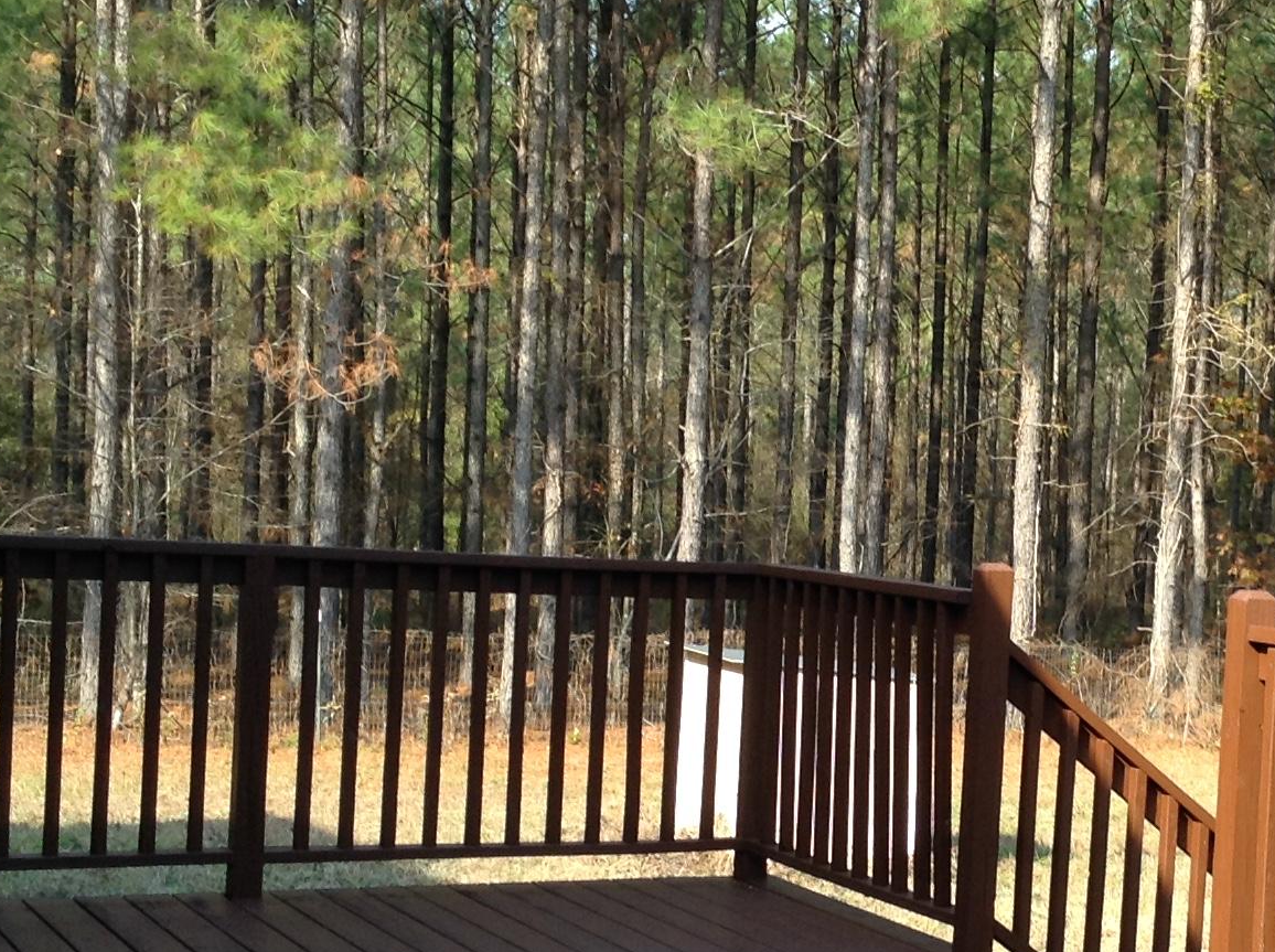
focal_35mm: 74
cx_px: 992
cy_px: 585
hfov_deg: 26.0
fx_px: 2721
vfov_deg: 19.8
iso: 25
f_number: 2.4
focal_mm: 3.3
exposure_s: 1/226
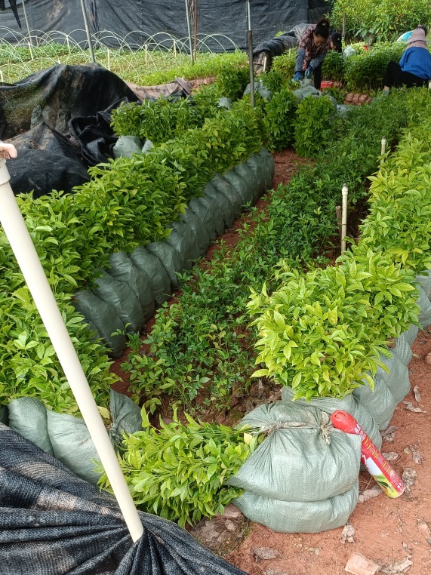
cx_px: 262
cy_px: 383
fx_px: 581
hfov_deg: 40.5
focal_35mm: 35
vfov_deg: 51.7
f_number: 1.7
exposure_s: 1/101
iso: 123
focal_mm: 4.7
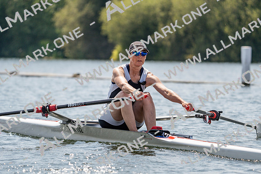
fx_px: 1929
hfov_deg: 7.7
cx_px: 130
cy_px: 87
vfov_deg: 5.2
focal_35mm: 266
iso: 200
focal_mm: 266
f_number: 5.6
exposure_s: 1/1600
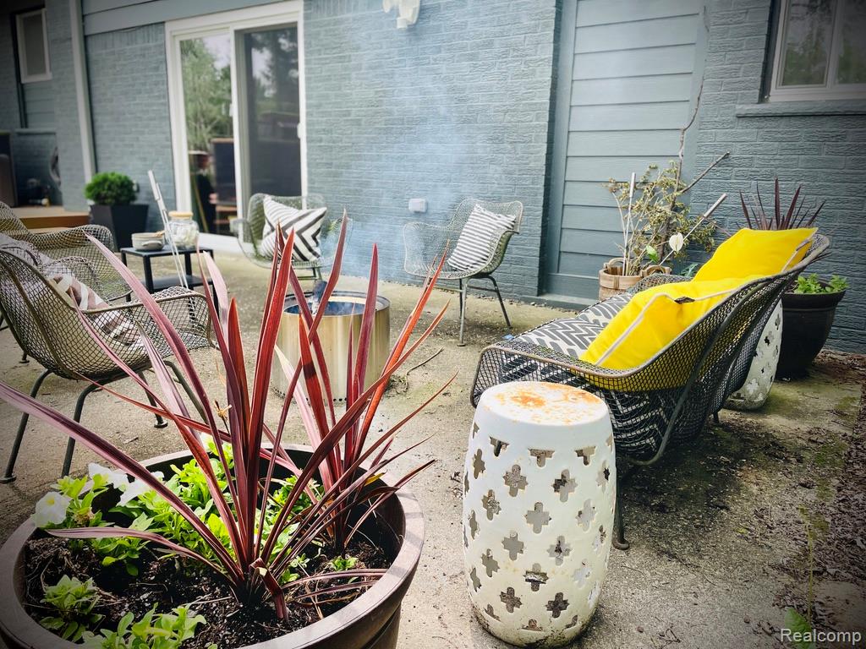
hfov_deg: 67.3
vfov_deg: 53.1
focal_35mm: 26
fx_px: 650
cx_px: 433
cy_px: 324
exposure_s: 1/535
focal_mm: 4.2
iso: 50
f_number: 1.6
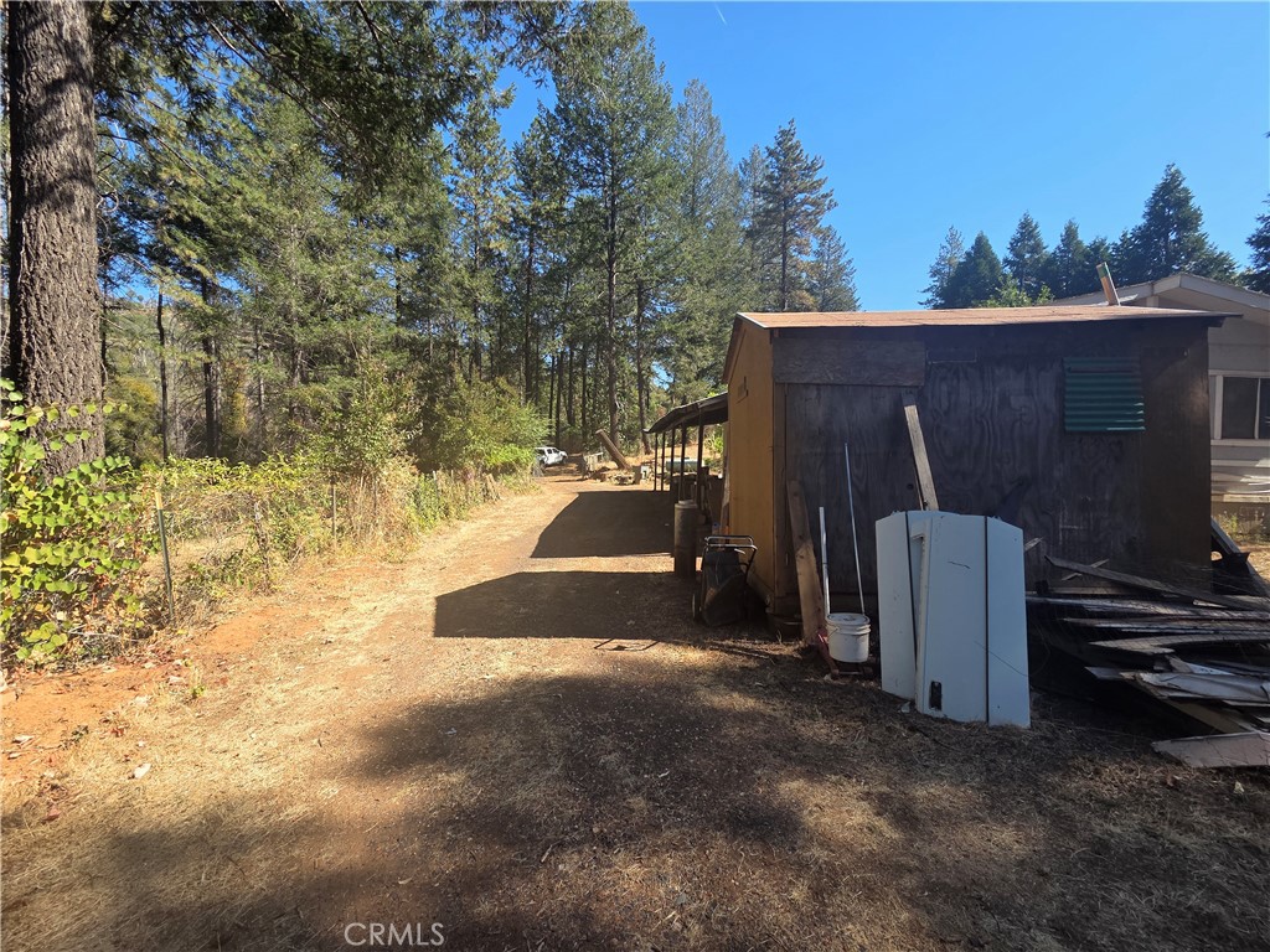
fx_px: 477
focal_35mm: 13
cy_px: 476
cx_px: 635
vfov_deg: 89.9
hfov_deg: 106.2
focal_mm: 2.2
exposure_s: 1/719
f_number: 2.2
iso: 50
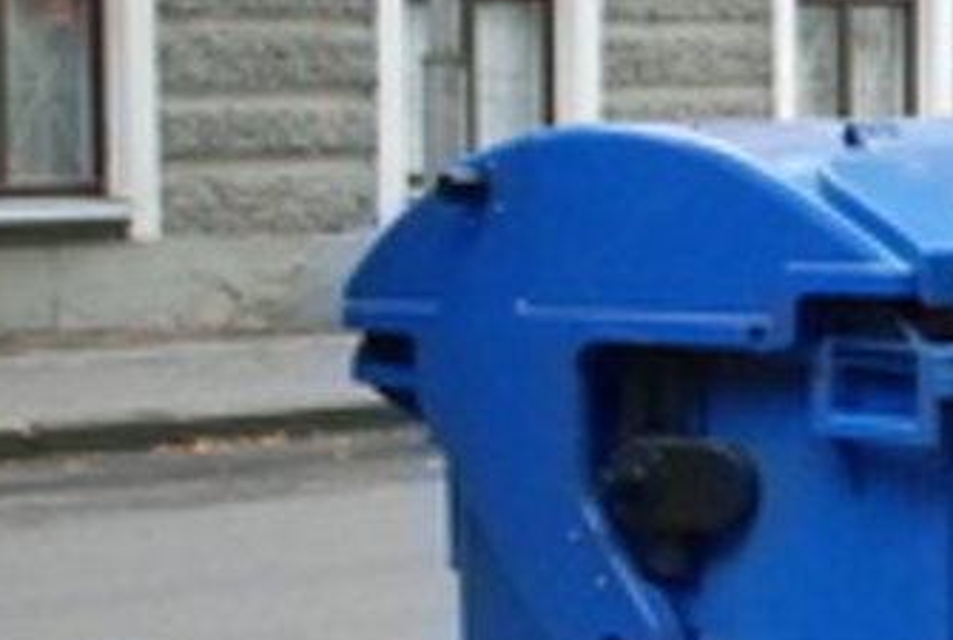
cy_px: 310
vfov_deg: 9.3
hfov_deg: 12.5
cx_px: 1741
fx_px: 3953
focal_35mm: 149
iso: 1250
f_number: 4
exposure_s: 1/500
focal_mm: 26
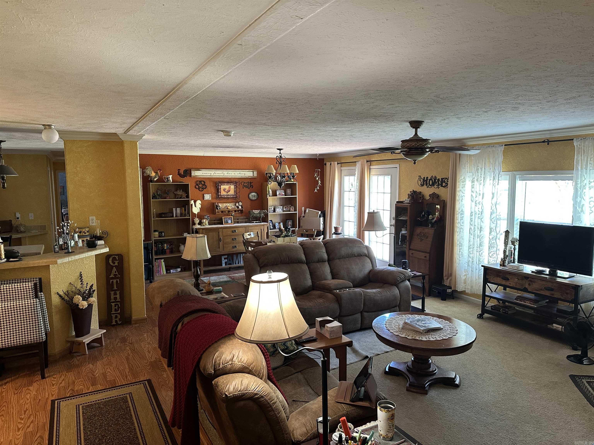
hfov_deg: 71.6
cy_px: 222
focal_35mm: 24
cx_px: 297
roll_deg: +1.0
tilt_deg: -6.8
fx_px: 412
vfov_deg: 56.8
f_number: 1.78
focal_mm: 6.86
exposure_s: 1/60
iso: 250
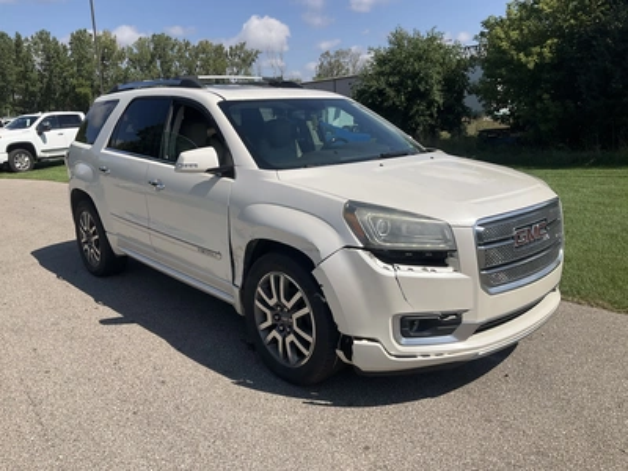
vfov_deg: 48.2
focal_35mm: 29
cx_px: 314
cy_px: 236
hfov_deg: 61.7
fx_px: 526
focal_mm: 3
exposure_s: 1/2538
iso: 25
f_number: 1.8
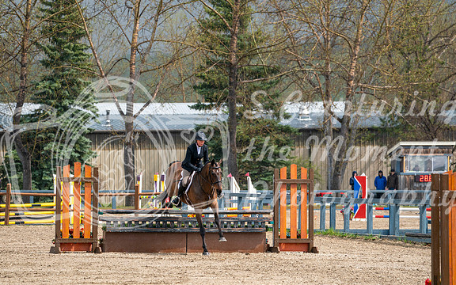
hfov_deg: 8.9
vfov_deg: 5.6
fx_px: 2920
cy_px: 152
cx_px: 229
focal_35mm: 235
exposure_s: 1/1250
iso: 500
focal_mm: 229
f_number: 5.6
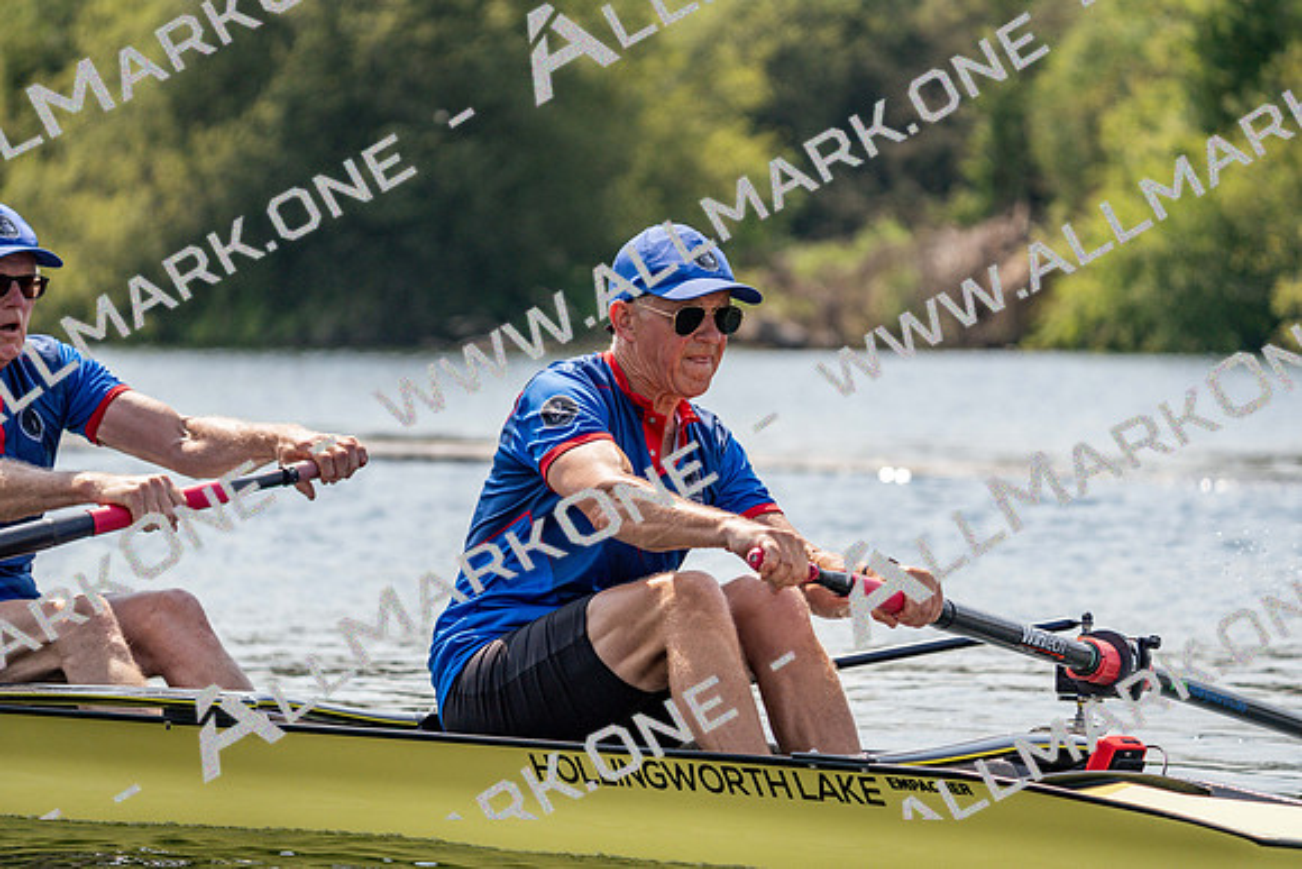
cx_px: 651
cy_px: 434
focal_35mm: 200
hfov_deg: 10.3
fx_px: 7235
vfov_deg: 6.9
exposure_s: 1/1600
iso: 200
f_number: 5.6
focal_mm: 200
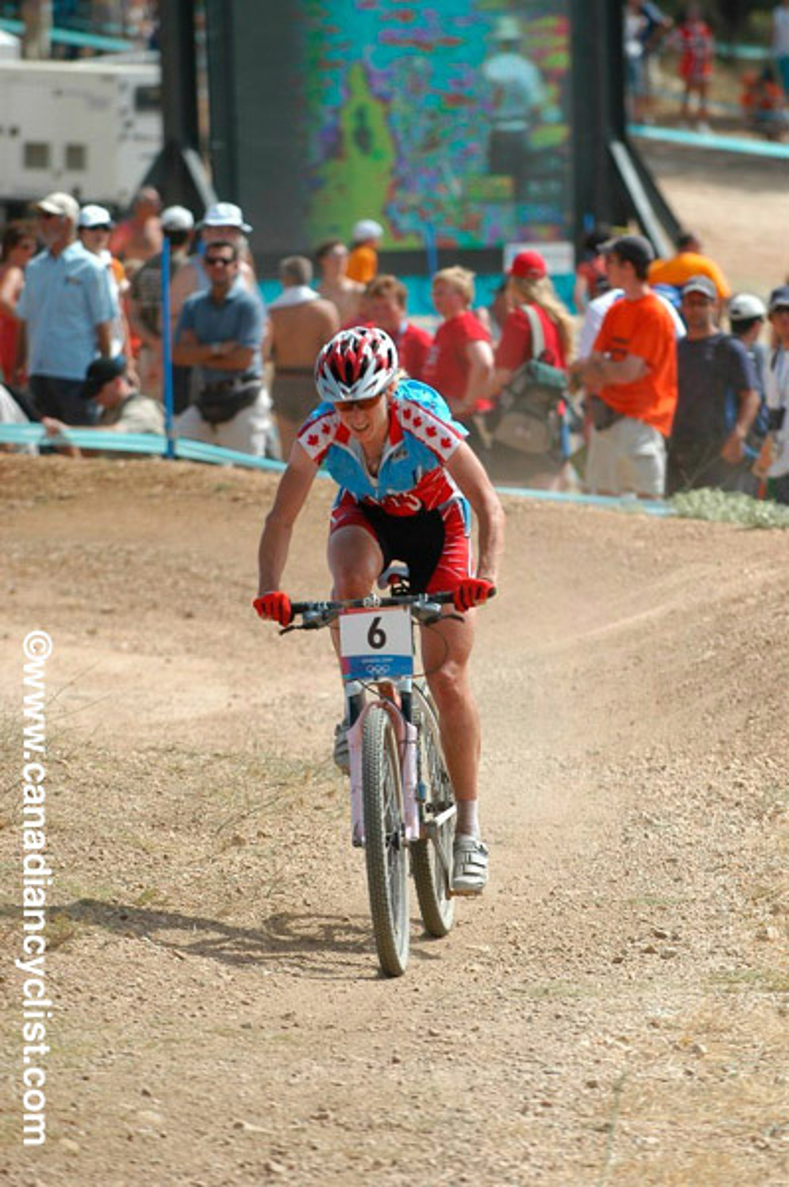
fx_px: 9385
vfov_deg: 7.2
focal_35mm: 285
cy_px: 594
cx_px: 394
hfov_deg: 4.8
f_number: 3.5
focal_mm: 190
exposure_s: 1/1600
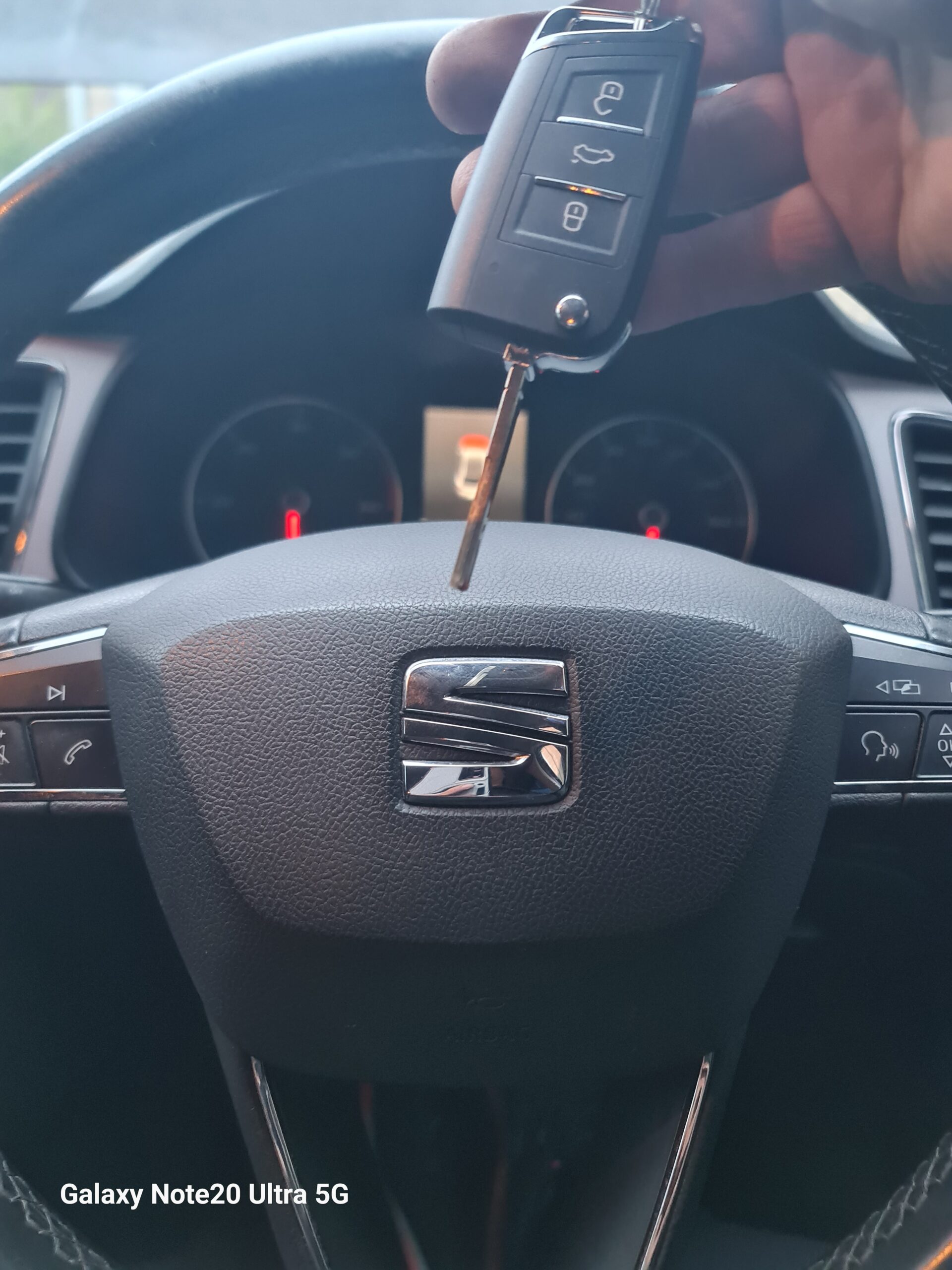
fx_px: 917
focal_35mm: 25
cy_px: 635
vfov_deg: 69.4
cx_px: 476
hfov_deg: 54.9
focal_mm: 7
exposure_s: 1/33
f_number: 1.8
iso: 500
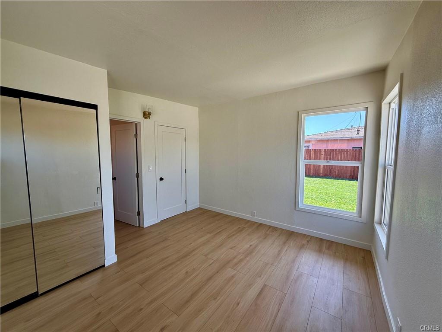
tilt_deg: -3.6
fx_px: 179
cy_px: 166
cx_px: 221
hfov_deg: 102.1
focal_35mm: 14
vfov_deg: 85.7
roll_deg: -0.3
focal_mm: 2.22
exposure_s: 1/195
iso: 64
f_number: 2.2
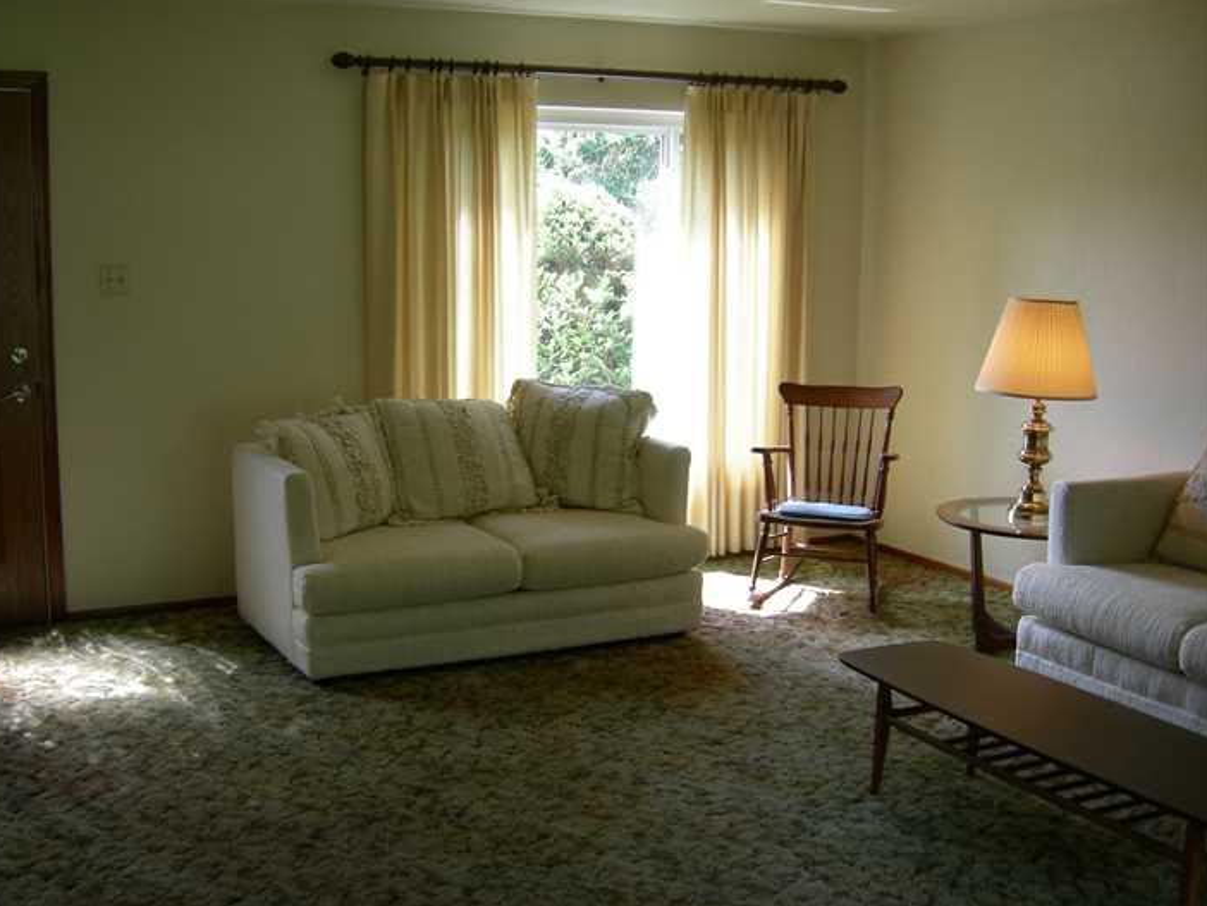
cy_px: 474
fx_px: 1430
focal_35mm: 41
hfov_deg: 45.7
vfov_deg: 35.1
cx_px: 526
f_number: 2.7
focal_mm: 7.5
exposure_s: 1/58.1
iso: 64
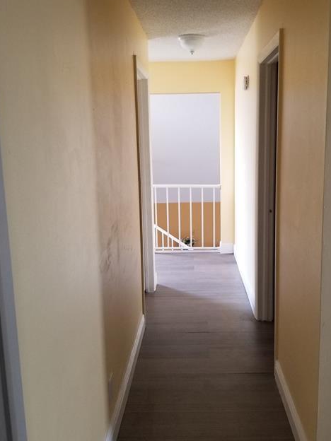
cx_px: 188
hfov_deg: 44.1
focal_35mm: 32
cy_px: 215
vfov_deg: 56.8
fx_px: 408
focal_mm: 4.25
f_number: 1.7
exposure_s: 1/60
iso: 160
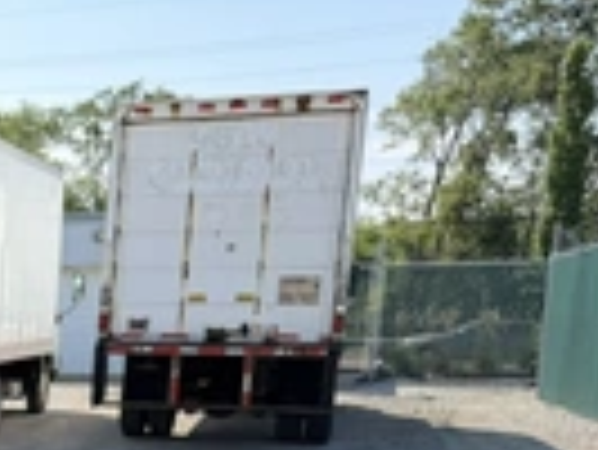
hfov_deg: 22.3
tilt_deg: -8.1
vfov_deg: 18.9
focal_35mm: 72
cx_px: -297
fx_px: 1245
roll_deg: +1.0
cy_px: 590
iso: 80
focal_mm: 6.76
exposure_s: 1/2445
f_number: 1.78
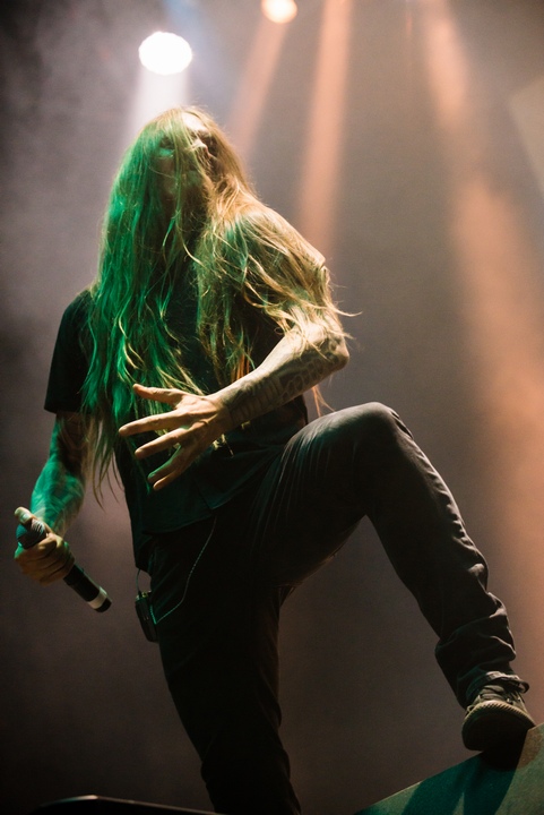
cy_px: 408
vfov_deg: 20.8
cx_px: 272
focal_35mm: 98
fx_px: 2218
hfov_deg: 14.0
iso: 3200
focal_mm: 98
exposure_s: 1/250
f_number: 4
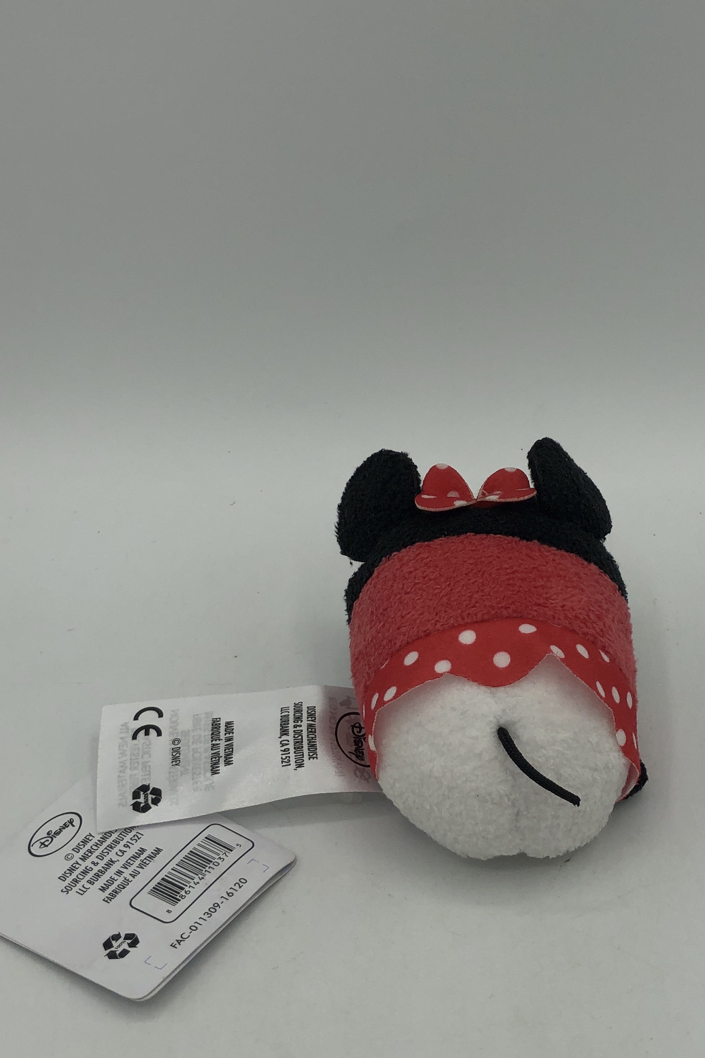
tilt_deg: -34.1
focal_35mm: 46
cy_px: 603
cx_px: 514
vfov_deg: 42.6
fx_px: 1351
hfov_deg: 28.9
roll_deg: -0.6
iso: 20
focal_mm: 4
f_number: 1.8
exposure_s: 1/1143
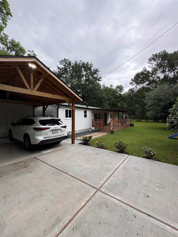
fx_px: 96
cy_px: 118
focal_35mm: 14
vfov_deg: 102.1
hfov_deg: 85.7
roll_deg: -0.6
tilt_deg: -0.9
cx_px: 89
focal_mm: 2.22
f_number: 2.2
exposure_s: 1/253
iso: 64
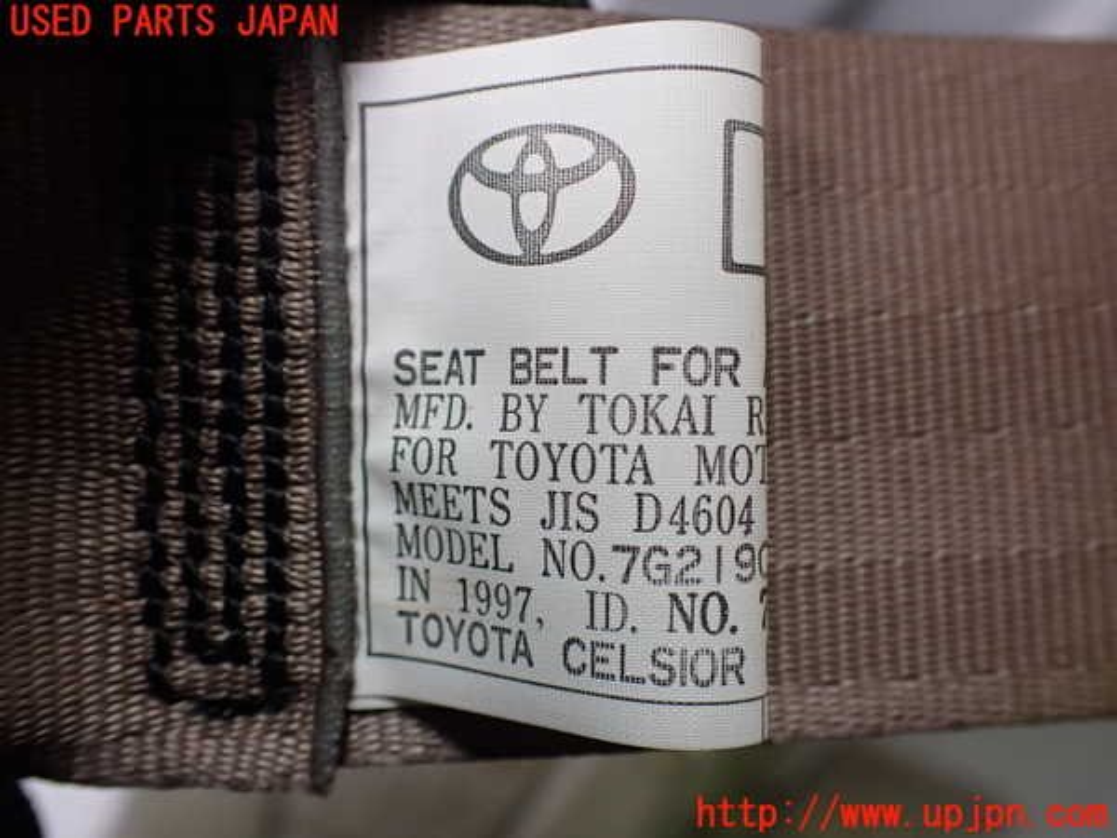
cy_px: 419
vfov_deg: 46.8
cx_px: 558
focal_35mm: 30
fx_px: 968
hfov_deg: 60.0
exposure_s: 1/125
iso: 200
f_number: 2.3
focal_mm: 5.4
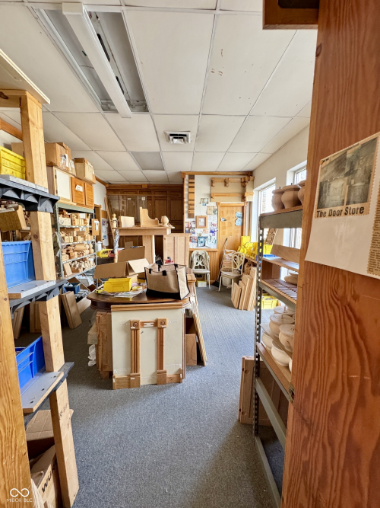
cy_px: 254
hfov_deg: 85.7
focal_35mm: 14
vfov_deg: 102.1
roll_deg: +0.5
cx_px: 190
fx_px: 205
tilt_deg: -7.3
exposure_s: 1/84
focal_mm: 2.22
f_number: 2.2
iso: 320
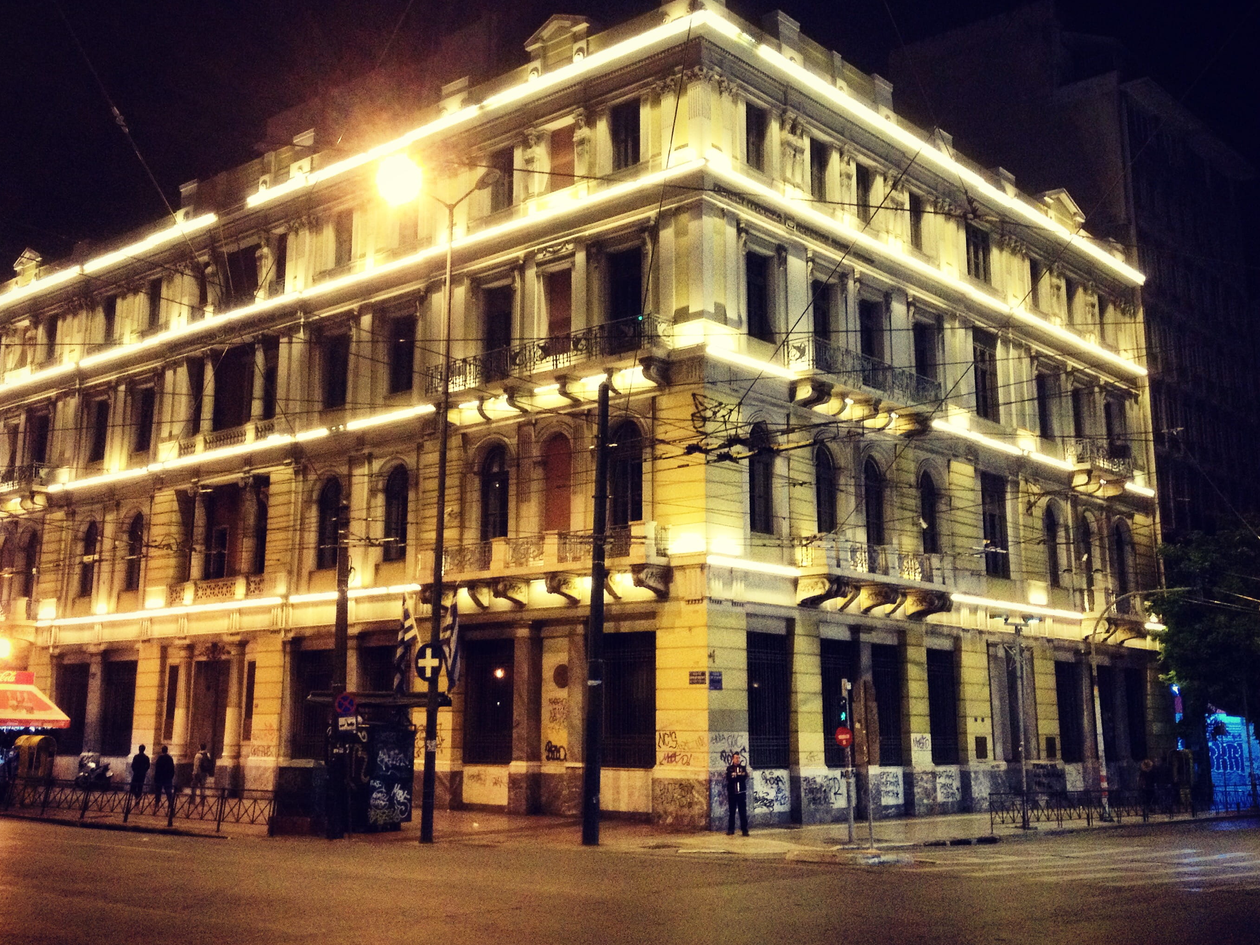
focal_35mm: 42
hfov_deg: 44.8
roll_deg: +0.1
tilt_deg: +10.7
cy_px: 407
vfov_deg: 34.3
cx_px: 601
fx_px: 1529
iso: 320
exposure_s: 1/20
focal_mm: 4.28
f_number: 2.4
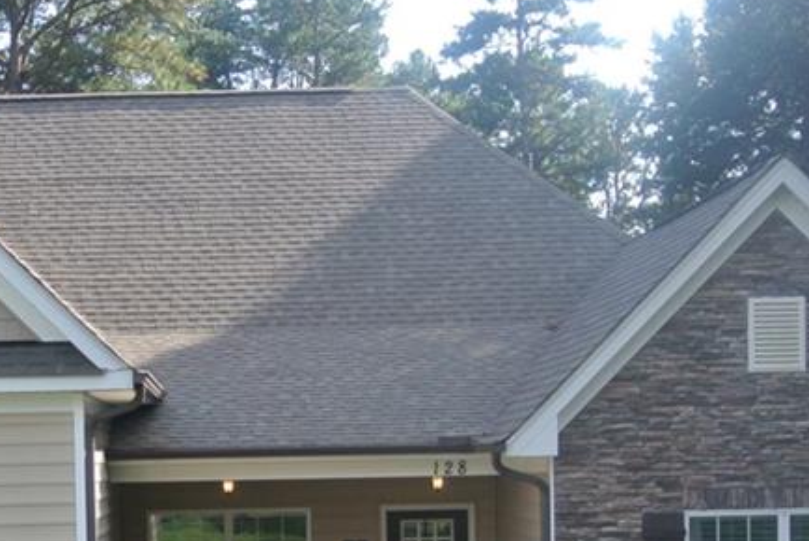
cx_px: 185
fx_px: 1911
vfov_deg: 15.8
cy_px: 519
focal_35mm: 85
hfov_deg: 23.6
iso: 100
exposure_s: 1/250
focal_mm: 13.6
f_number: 4
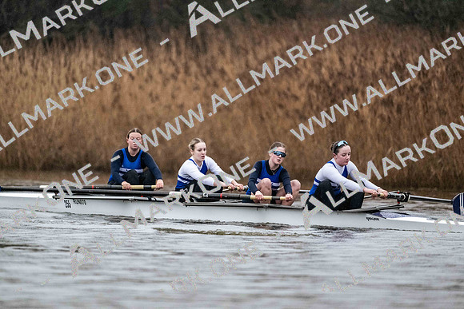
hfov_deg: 5.2
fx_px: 5157
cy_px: 154
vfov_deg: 3.4
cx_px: 232
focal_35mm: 400
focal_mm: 400
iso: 7200
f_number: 4.5
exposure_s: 1/1600
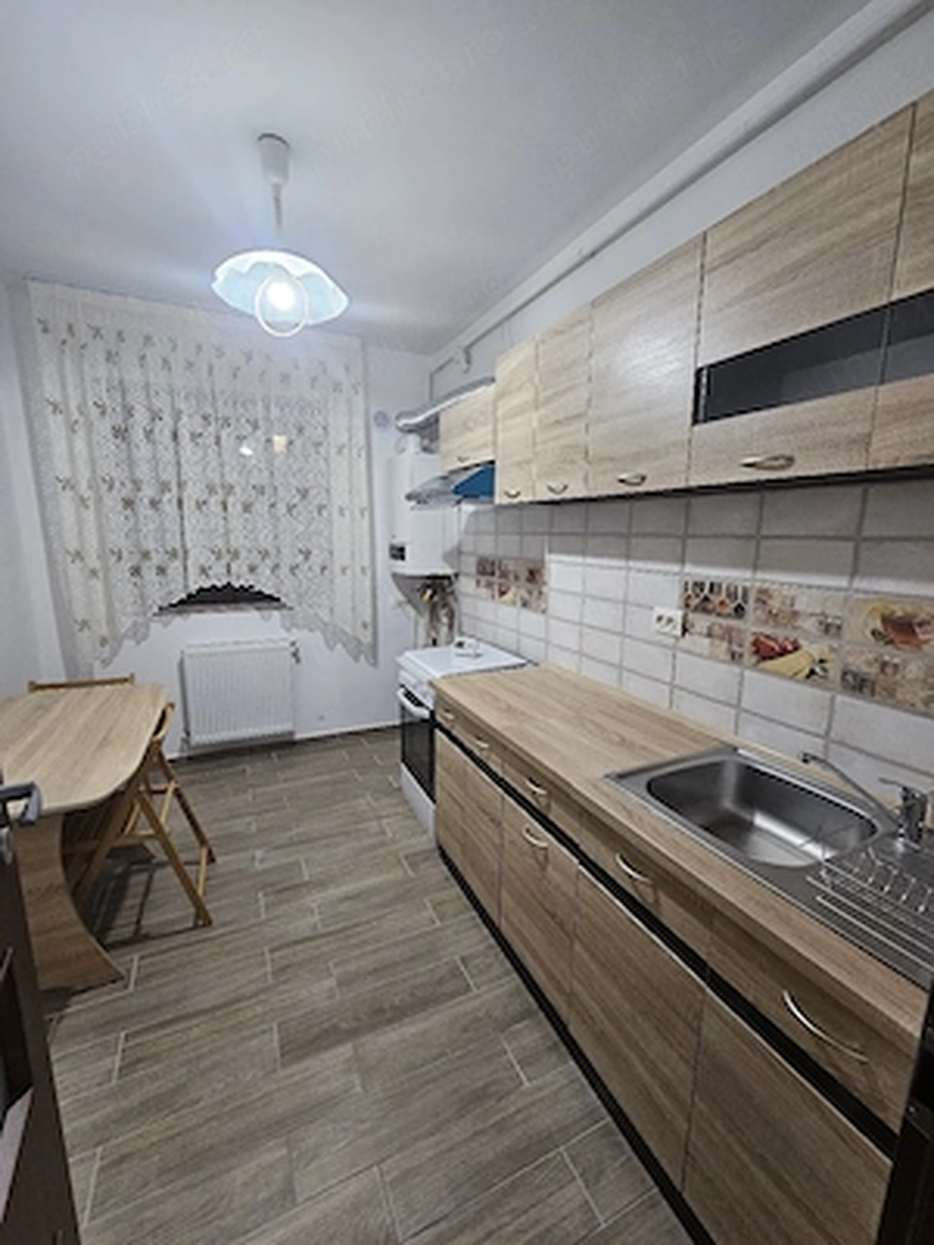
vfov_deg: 106.2
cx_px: 467
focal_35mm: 13
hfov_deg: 89.9
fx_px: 468
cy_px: 622
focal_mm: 2.2
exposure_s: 1/33.4
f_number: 2.2
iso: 400
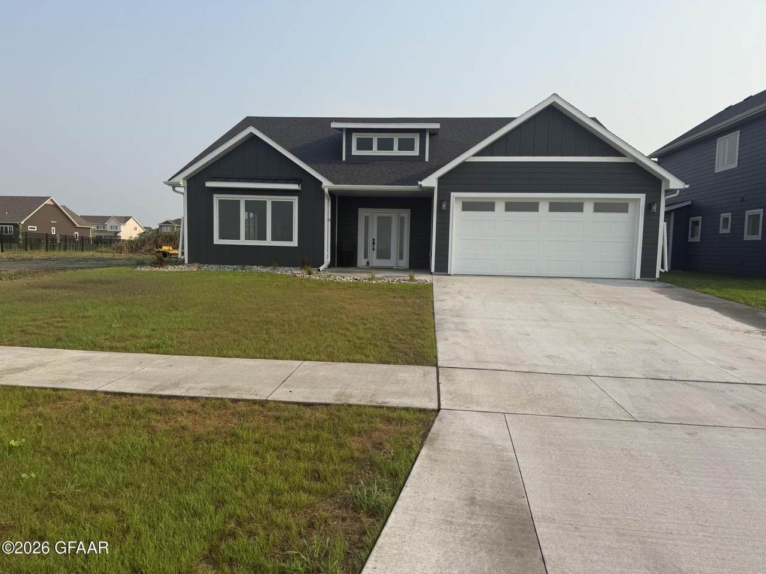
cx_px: 383
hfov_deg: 71.6
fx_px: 531
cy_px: 287
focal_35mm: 24
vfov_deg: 56.8
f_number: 1.78
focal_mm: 6.76
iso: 80
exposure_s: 1/4405
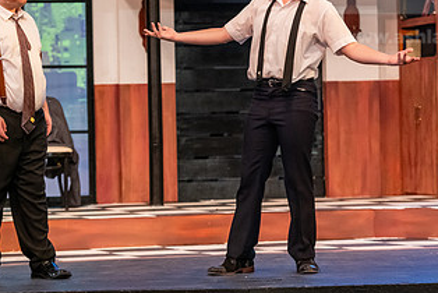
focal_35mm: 203
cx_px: 278
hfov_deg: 10.1
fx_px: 2472
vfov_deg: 6.8
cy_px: 66
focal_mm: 110
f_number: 3.5
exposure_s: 1/200
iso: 2500
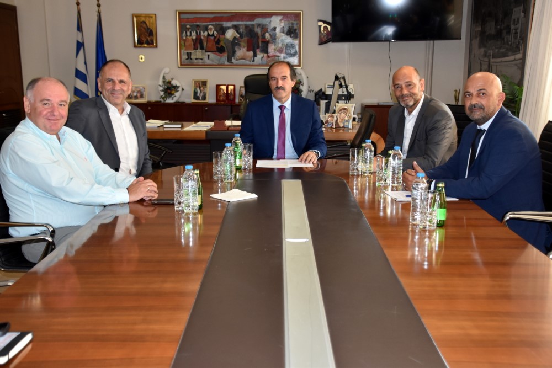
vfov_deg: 31.9
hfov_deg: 46.4
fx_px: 644
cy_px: 184
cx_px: 276
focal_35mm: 42
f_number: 4
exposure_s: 1/160
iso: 800
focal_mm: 28
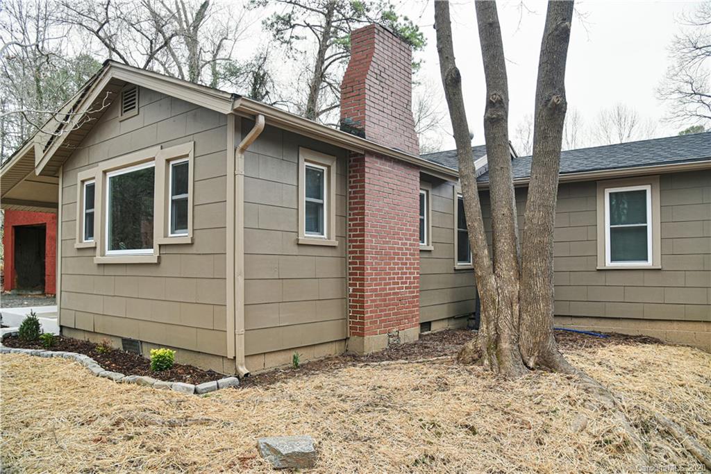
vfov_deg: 53.1
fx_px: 474
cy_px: 237
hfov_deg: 73.7
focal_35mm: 24
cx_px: 356
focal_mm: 24
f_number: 5
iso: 400
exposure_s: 1/100
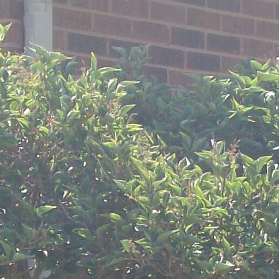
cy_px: 209
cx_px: 221
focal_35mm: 274
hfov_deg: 6.4
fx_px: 2499
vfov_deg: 6.4
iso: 80
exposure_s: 1/181
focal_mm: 9.11
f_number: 3.4
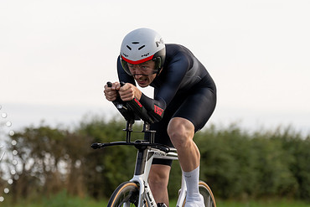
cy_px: 111
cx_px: 69
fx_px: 1499
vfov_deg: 7.9
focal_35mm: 174
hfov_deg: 11.8
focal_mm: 111
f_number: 3.2
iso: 100
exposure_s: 1/1000
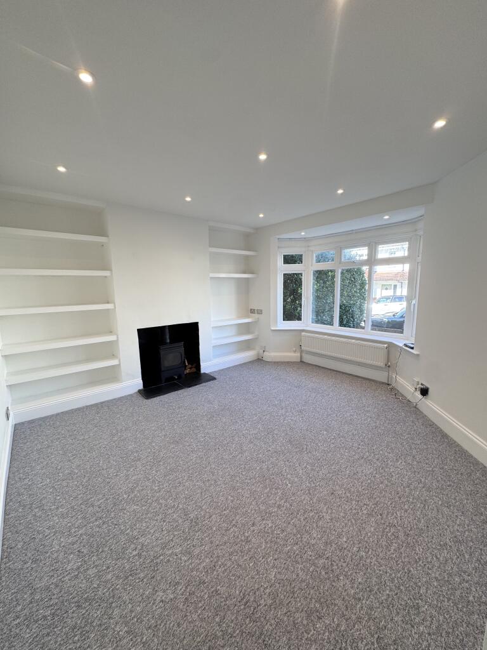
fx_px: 263
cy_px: 325
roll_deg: +0.8
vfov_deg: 102.1
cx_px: 244
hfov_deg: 85.7
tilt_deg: -7.8
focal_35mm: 14
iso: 80
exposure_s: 1/100
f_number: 2.2
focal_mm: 2.22
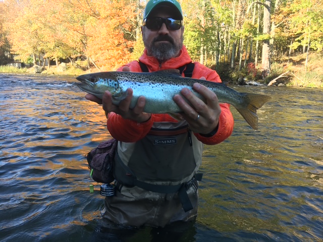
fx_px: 271
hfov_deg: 61.7
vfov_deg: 48.2
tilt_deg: -8.3
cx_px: 162
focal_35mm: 29
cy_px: 121
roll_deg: +1.9
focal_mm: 4.15
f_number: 2.2
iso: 25
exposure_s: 1/120
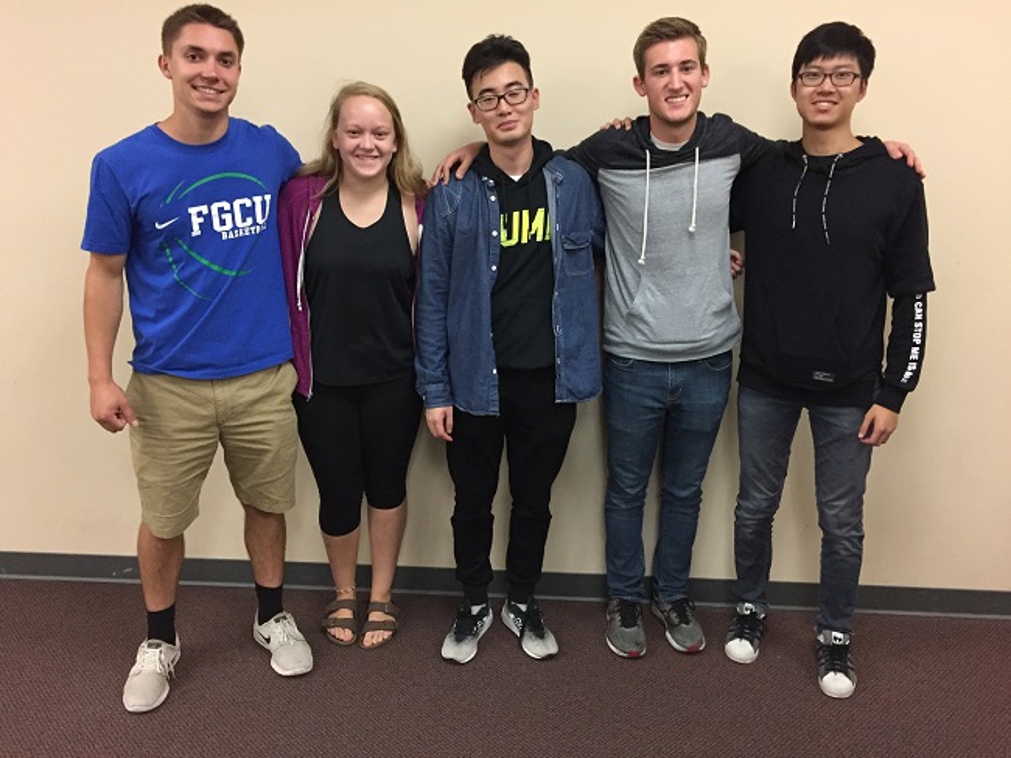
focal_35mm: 29
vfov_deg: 48.2
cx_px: 506
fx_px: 847
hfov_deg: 61.7
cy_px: 379
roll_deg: -0.5
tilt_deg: -15.9
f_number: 2.2
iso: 250
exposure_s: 1/30
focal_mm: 4.15
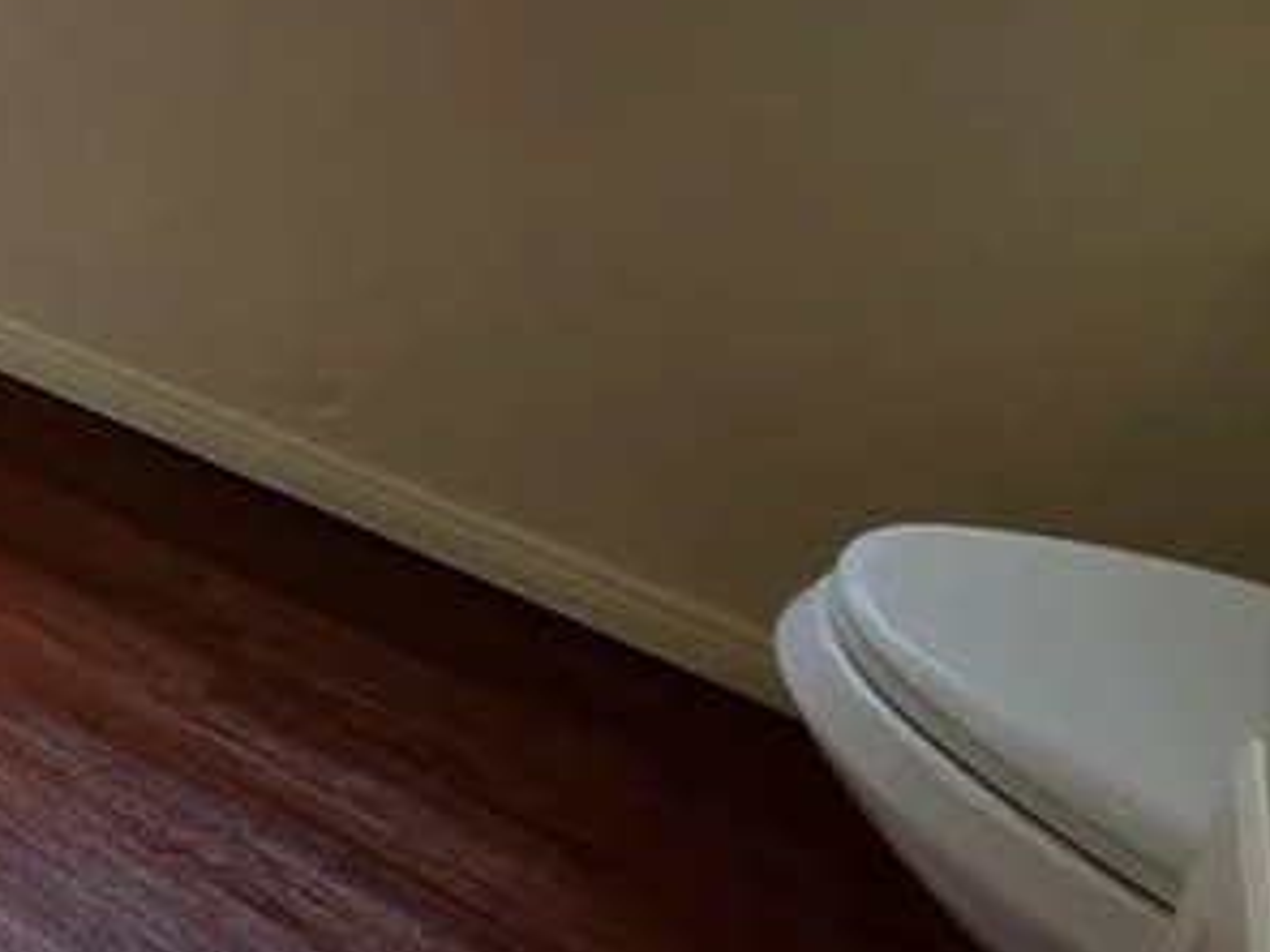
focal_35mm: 45
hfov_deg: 24.9
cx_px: -850
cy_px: -317
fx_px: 1651
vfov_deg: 26.7
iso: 20
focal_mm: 2.2
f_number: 1.9
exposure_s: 1/120
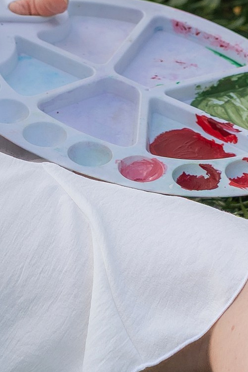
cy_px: -510
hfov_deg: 4.7
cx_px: 26
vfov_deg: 6.6
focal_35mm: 295
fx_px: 3047
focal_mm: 54
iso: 100
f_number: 3.2
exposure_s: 1/800
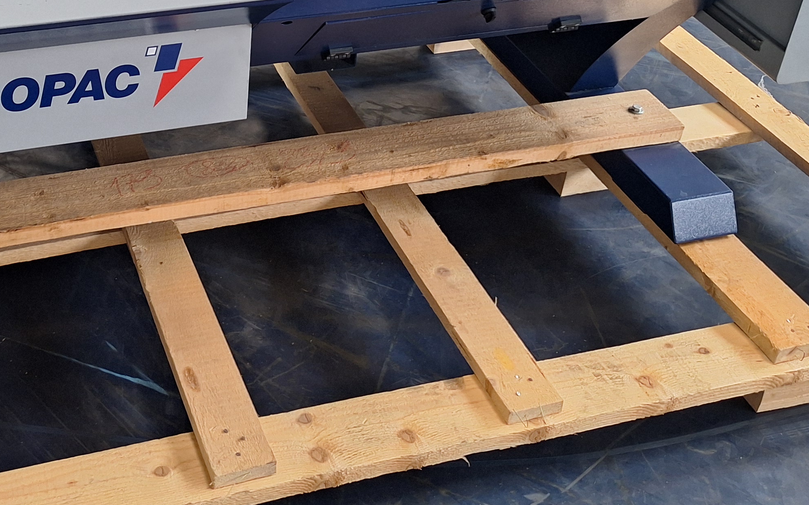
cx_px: 238
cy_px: 15
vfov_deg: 24.8
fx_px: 1102
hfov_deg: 39.6
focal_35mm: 50
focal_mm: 5.54
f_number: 1.8
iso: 125
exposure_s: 1/40
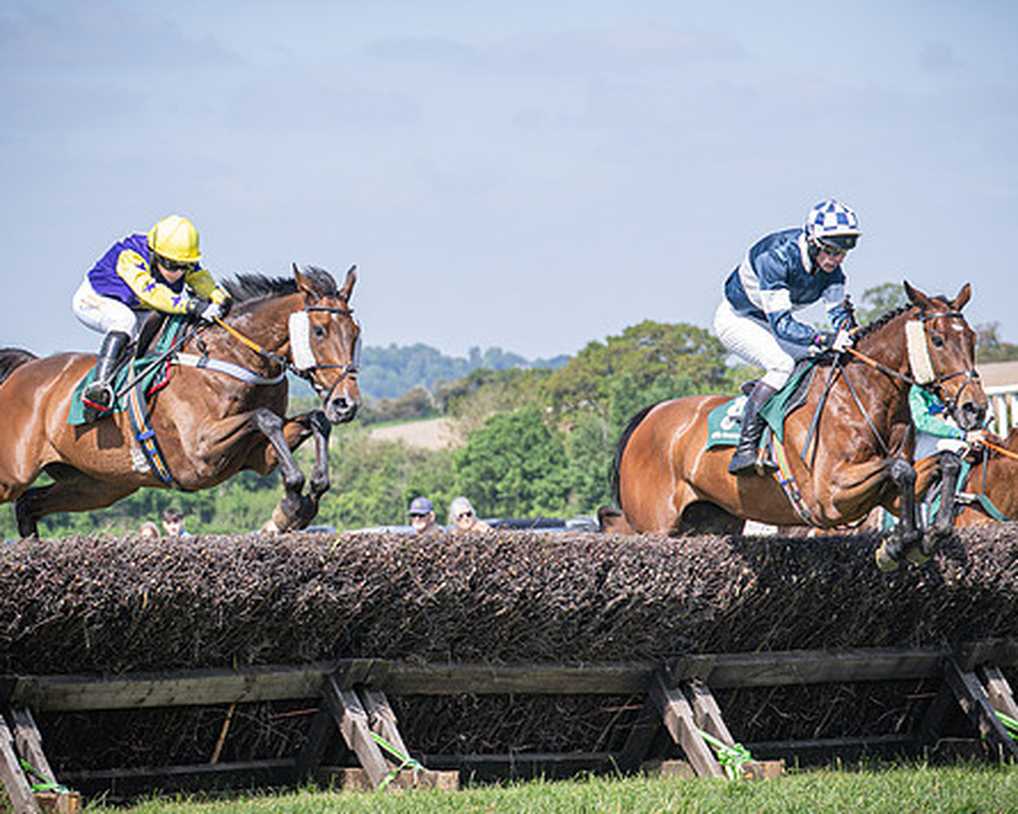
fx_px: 4610
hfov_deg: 12.6
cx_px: 667
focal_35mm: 153
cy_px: 374
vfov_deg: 10.1
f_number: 4
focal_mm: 70
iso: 200
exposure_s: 1/1600
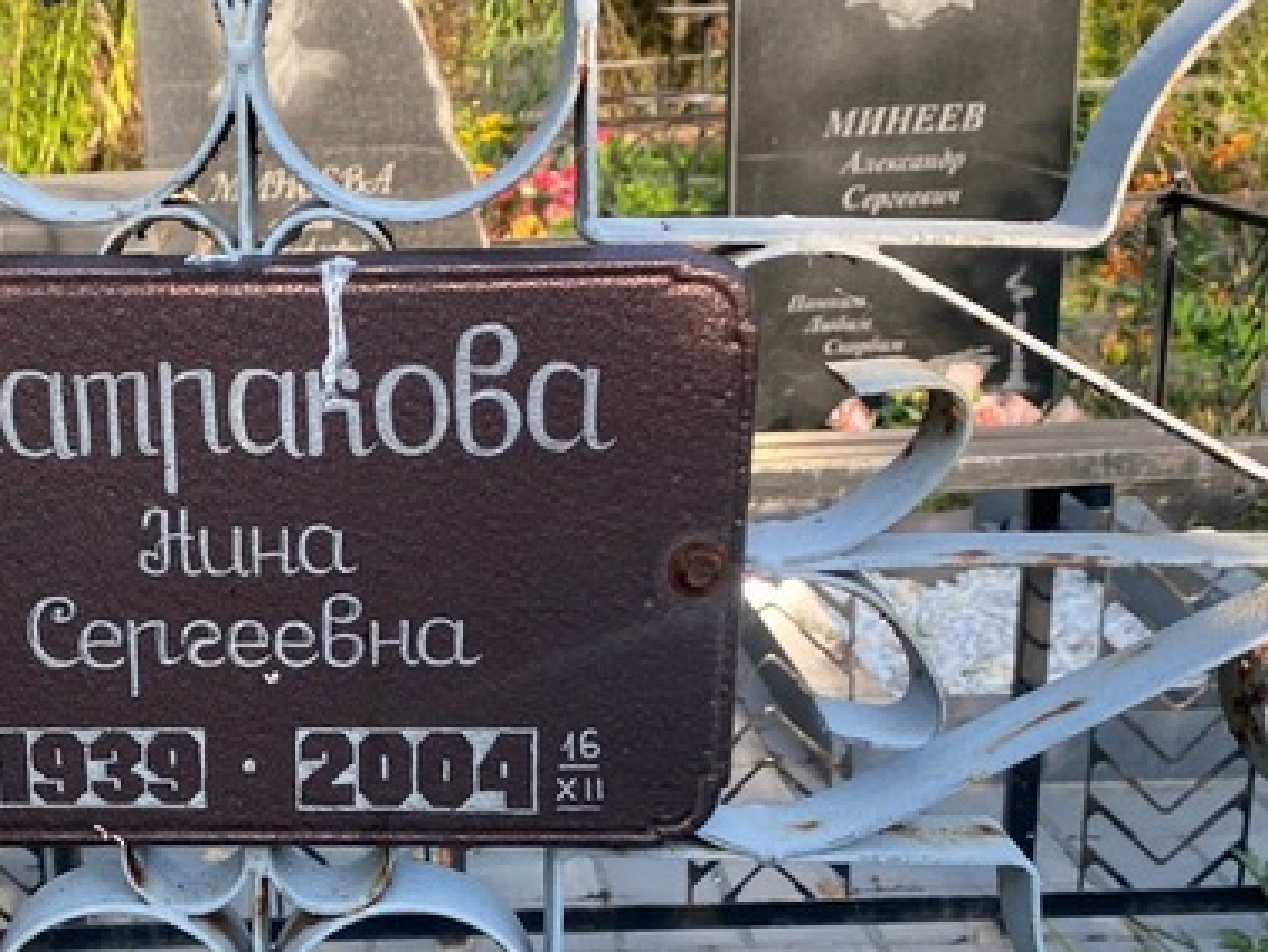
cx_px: 242
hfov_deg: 33.8
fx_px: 2016
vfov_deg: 26.3
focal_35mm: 55
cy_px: 687
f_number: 1.8
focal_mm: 4.25
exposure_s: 1/436
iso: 32
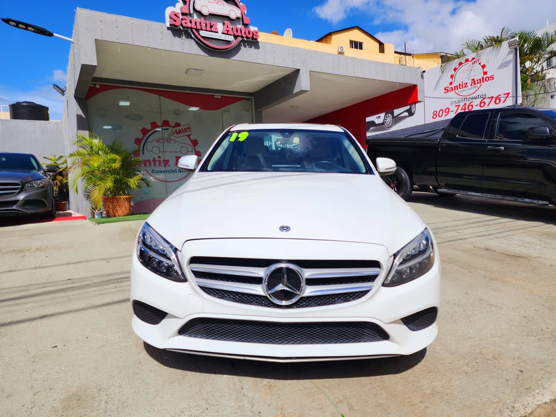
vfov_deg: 58.9
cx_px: 278
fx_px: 369
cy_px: 208
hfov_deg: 73.9
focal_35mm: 23
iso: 12
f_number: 1.8
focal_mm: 6.4
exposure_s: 1/2500
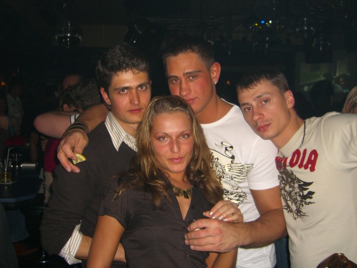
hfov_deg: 49.0
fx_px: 392
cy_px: 134
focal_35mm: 38
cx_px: 178
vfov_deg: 37.7
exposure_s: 1/60
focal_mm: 7.9
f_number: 2.8
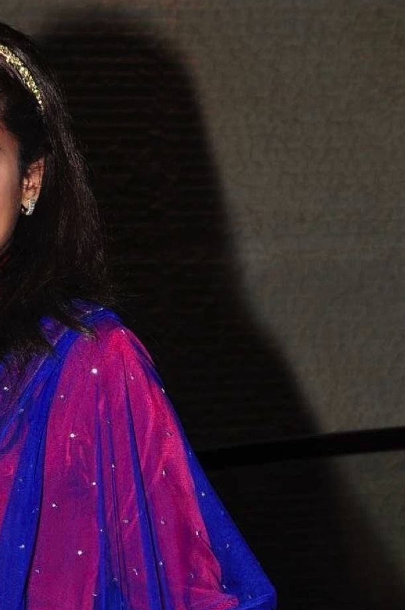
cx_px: 92
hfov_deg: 9.5
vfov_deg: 14.1
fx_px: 2420
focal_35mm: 143
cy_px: 624
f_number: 9
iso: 400
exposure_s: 1/125
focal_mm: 45
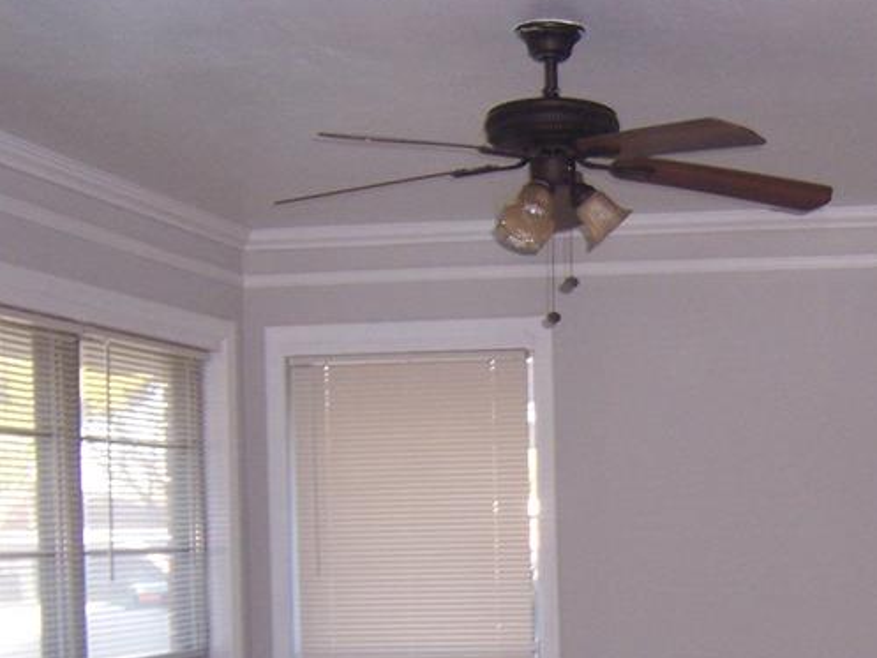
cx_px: 732
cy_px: 609
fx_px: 1723
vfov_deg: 21.1
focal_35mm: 68
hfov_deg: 27.8
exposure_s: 1/60
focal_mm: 5.5
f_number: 2.8
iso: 140
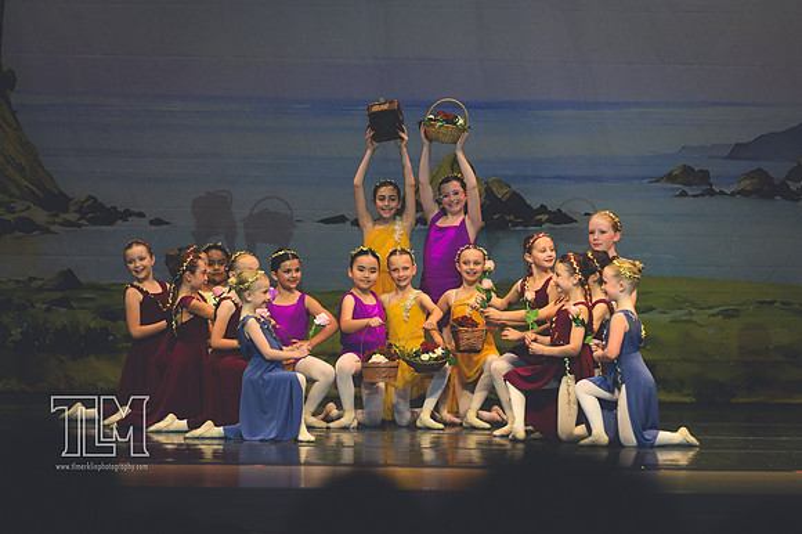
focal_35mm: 242
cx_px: 407
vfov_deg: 5.7
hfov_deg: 8.5
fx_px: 5385
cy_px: 302
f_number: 2.8
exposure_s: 1/500
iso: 450
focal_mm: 125
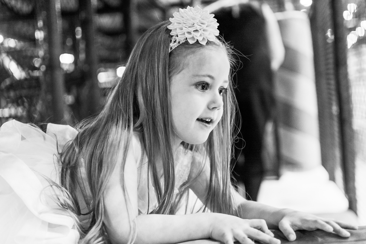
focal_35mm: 52
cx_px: 183
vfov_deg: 25.8
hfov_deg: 37.8
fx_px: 534
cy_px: 122
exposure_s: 1/160
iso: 400
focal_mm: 35
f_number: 1.8
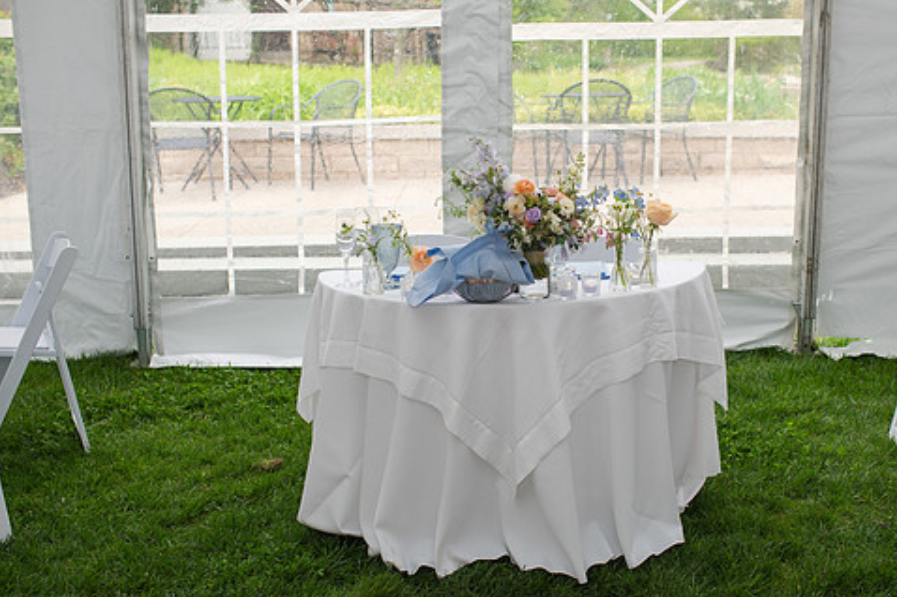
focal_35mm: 47
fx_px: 1170
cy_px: 320
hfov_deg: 41.8
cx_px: 531
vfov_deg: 28.6
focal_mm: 35
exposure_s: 1/200
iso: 140
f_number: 3.2
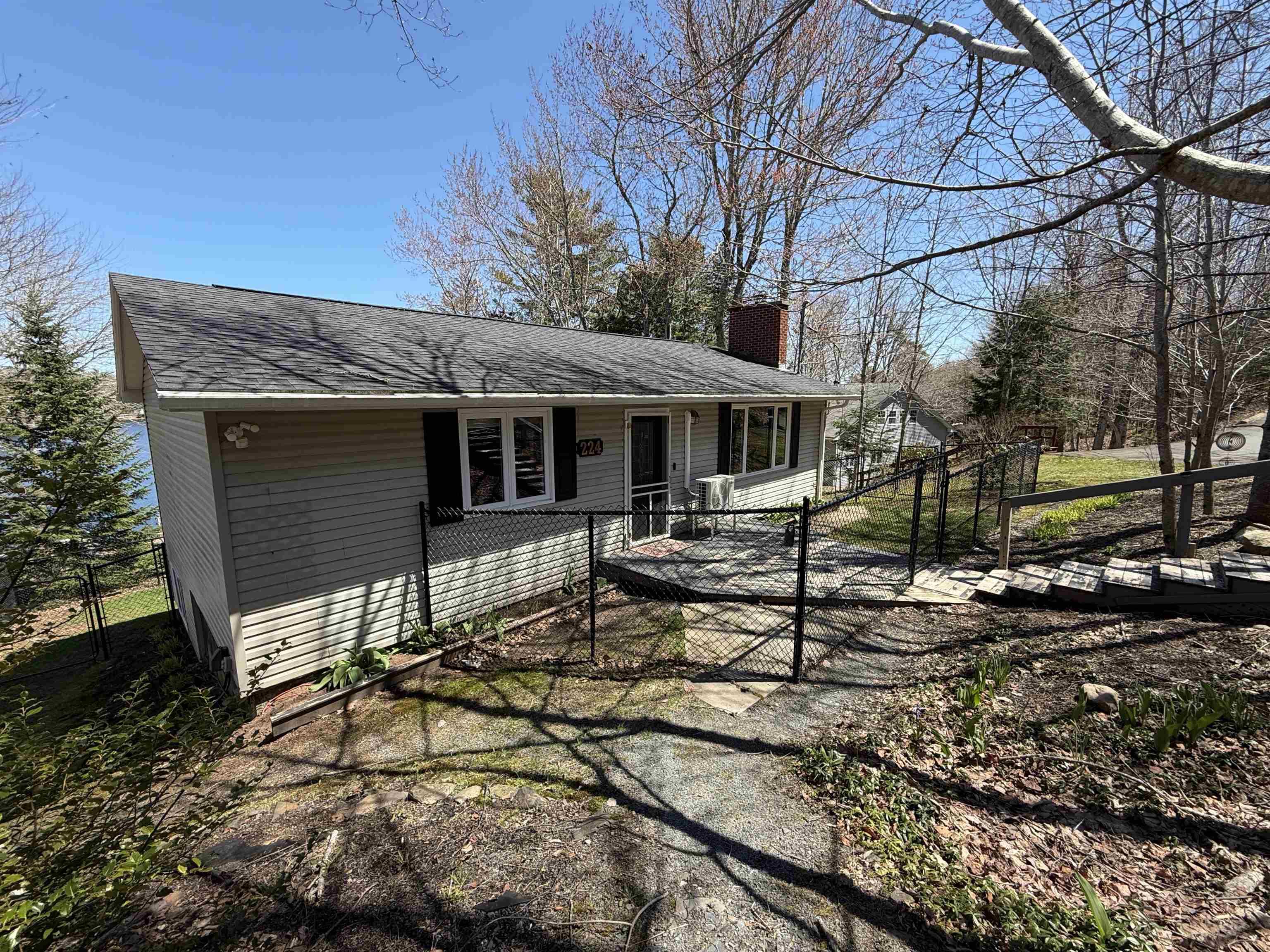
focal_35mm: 14
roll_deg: +0.6
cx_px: 635
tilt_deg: -9.1
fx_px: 514
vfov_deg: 85.7
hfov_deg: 102.1
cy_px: 476
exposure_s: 1/679
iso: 40
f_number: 2.2
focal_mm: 2.22
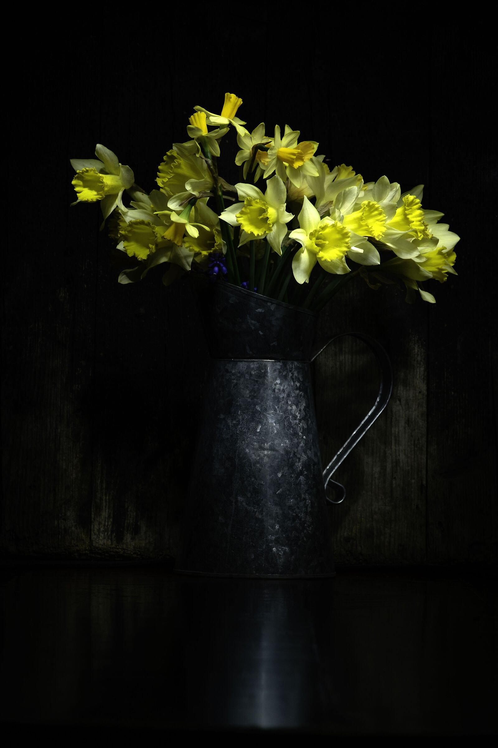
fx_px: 3112
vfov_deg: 13.7
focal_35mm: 150
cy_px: 374
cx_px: 249
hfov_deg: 9.1
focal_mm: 100
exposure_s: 15
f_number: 13
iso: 100
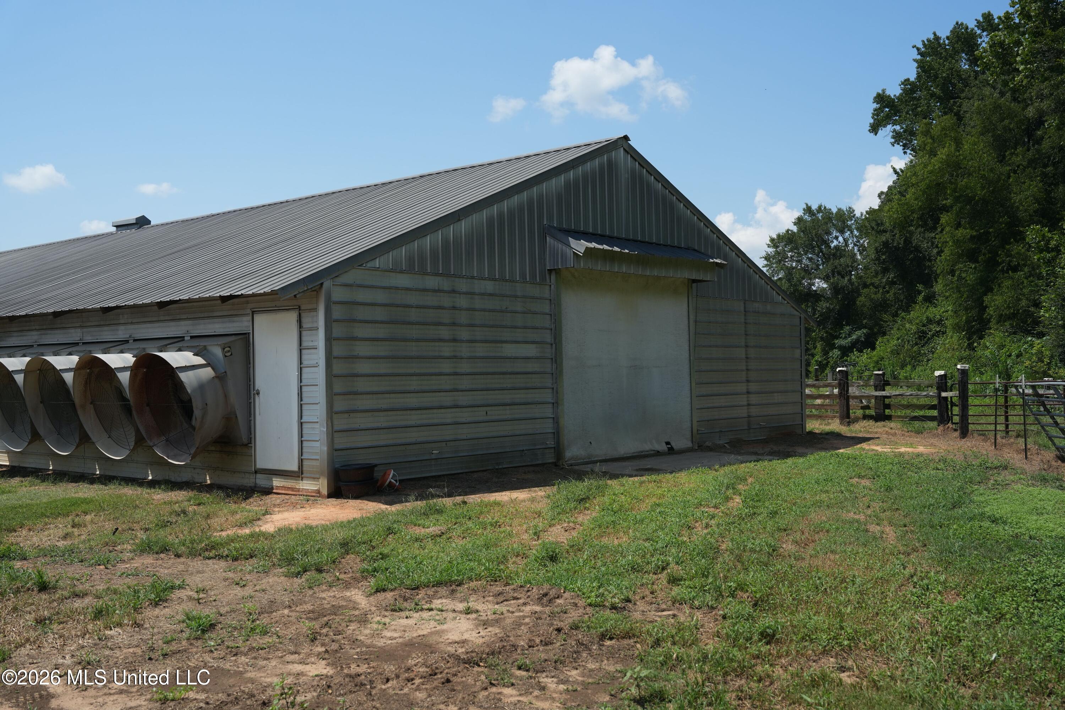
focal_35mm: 35
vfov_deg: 37.9
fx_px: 1035
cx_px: 532
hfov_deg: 54.4
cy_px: 355
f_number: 5
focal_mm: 35
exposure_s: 1/2500
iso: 400
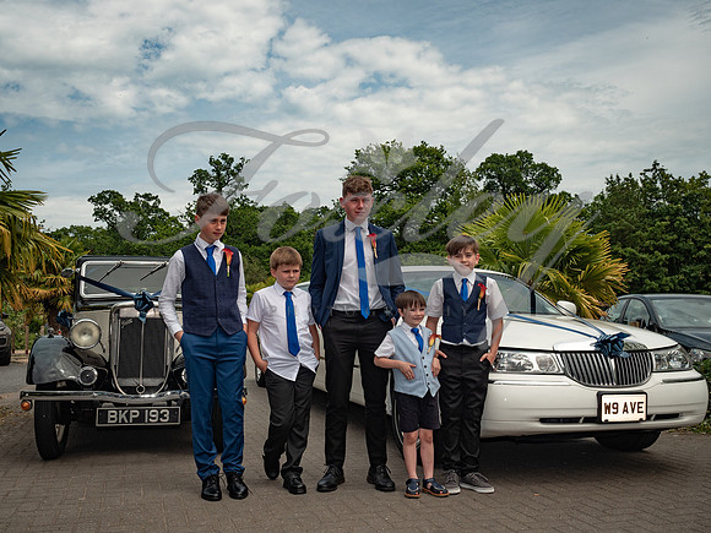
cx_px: 356
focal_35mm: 34
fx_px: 698
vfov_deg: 41.8
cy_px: 266
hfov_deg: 54.0
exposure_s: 1/250
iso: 100
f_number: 5
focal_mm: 17
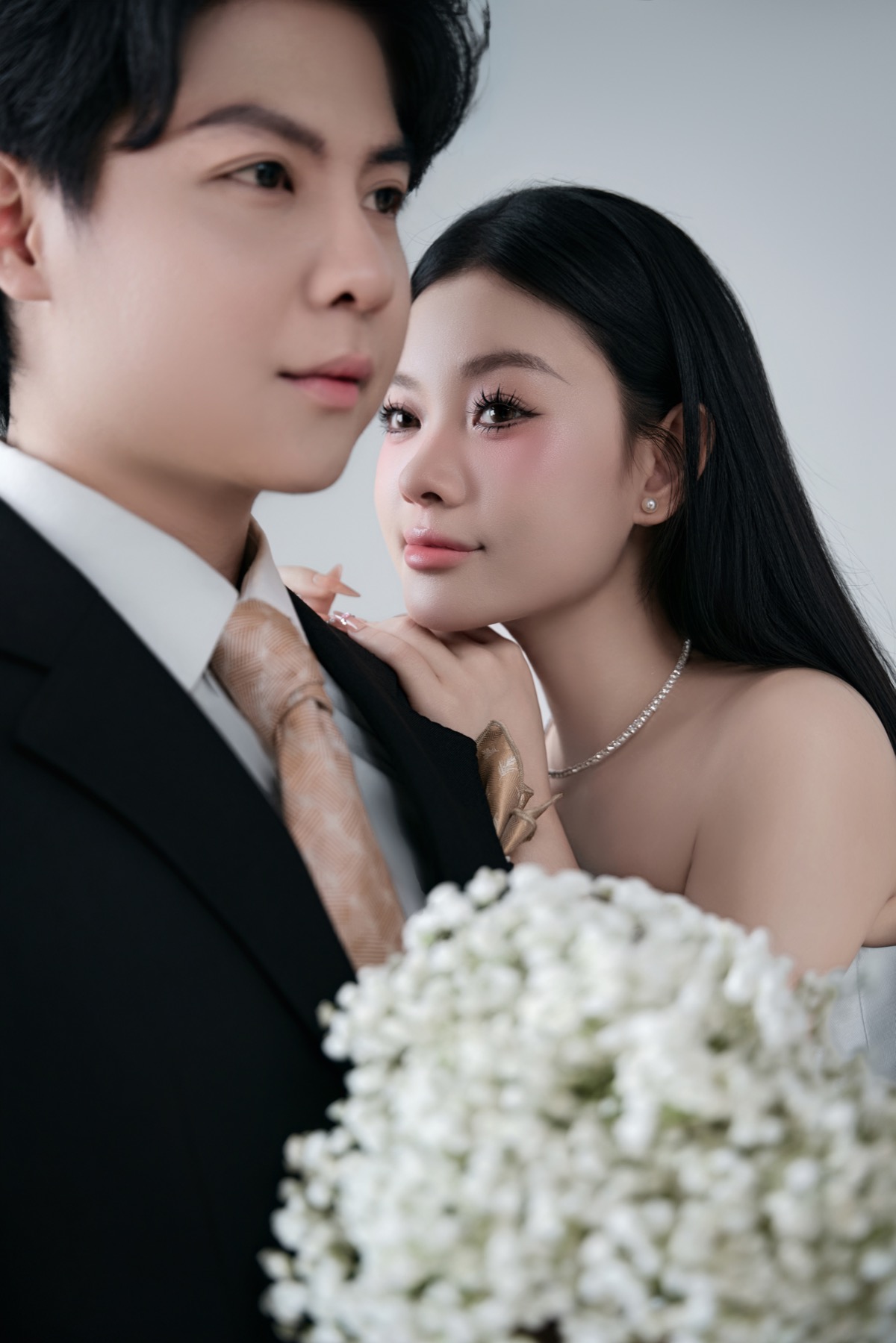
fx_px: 1908
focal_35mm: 51
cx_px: 448
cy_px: 672
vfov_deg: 38.8
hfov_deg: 26.4
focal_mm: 51.1
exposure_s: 1/200
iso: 125
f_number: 2.8
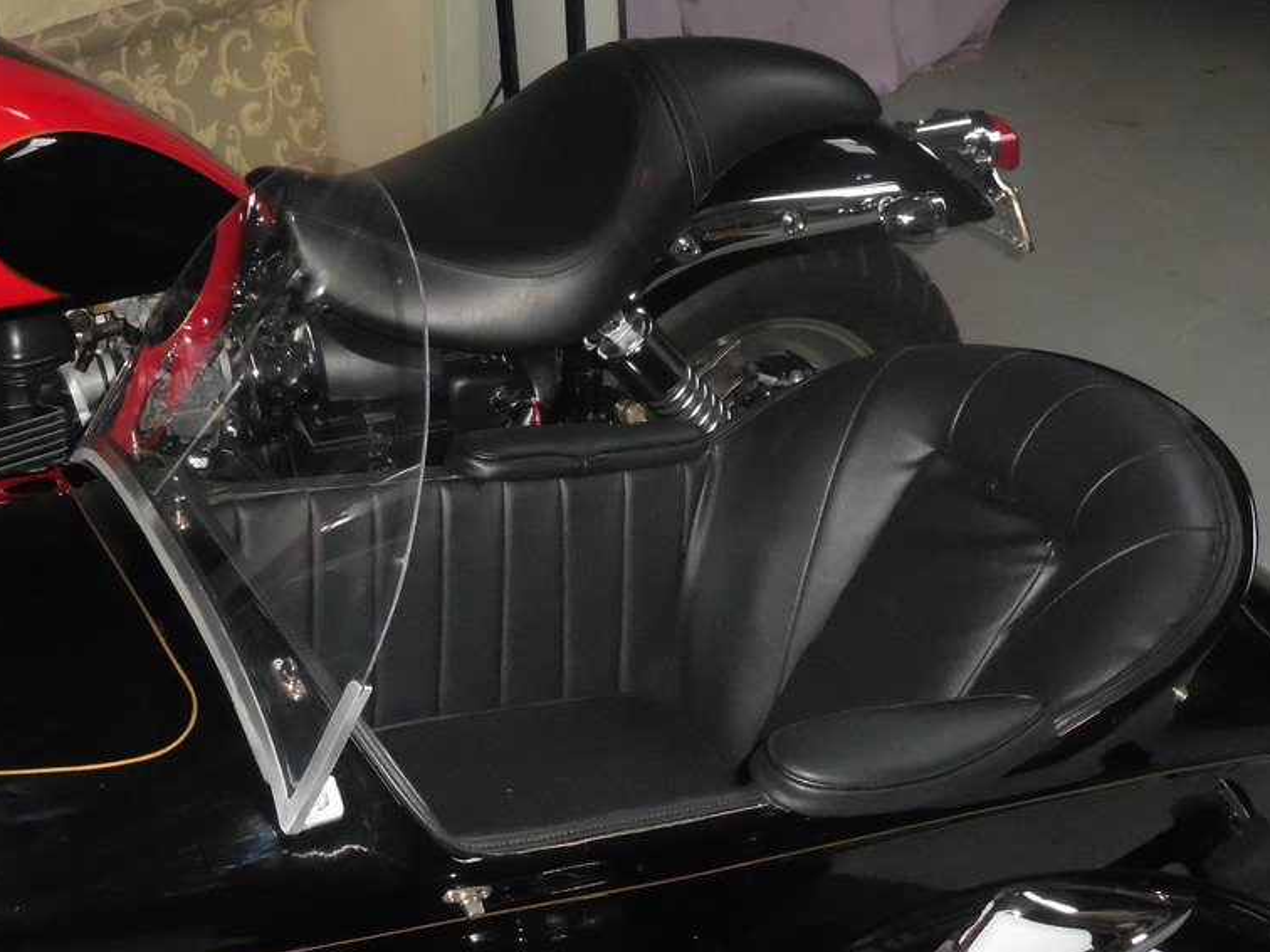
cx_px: 635
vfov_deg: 27.0
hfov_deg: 35.5
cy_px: 502
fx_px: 1981
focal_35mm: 54
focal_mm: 9.1
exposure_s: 1/60
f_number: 4.9
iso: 1600
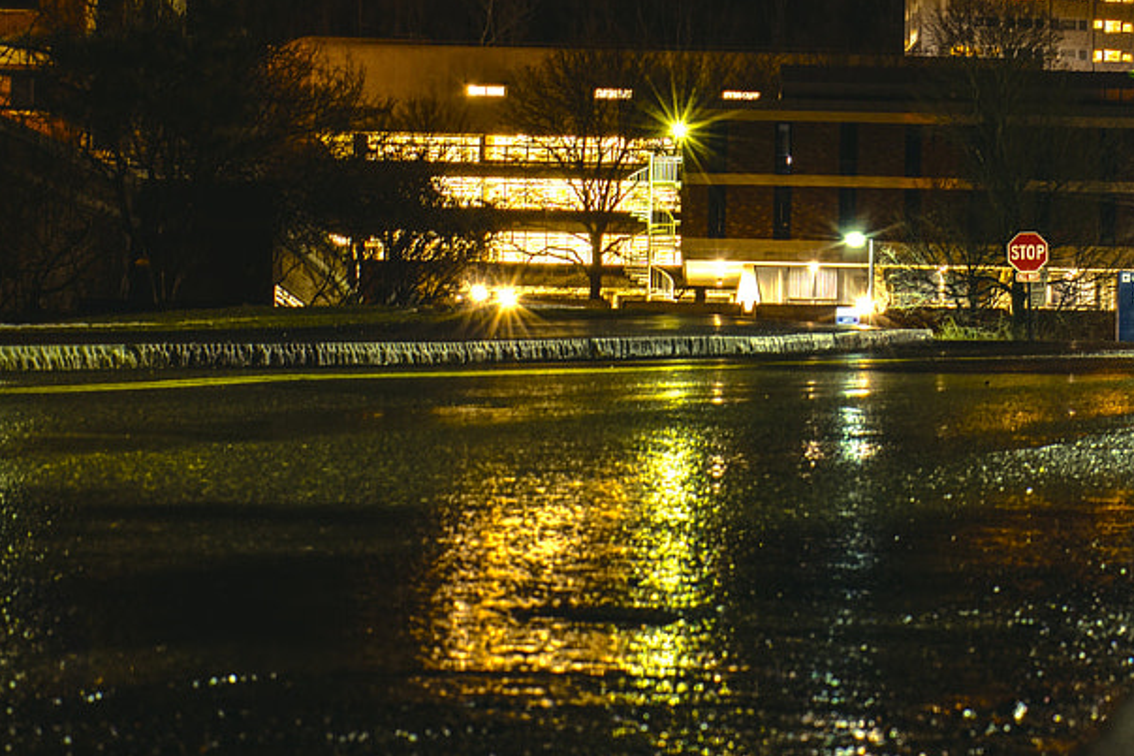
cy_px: 288
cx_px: 739
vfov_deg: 11.1
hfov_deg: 16.6
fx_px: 3884
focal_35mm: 123
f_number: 10
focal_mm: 31
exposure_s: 10
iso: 500
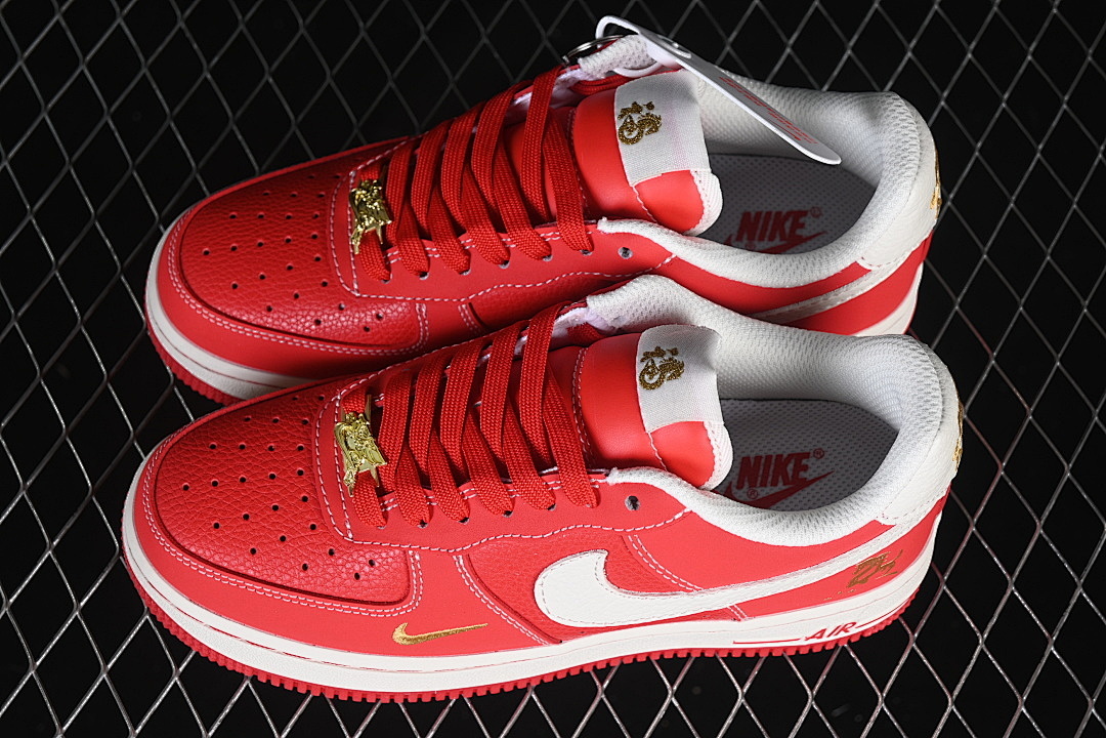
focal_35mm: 75
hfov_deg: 27.0
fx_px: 2304
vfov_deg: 18.2
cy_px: 369
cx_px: 553
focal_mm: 50
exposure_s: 1/80
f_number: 7.1
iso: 160
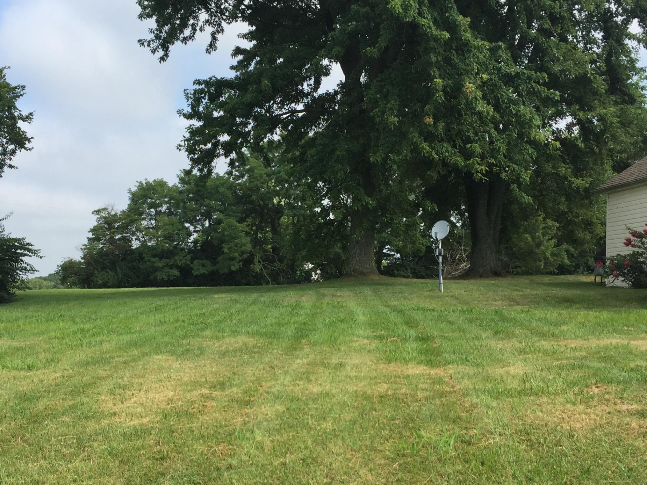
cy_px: 323
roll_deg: -1.1
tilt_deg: -2.5
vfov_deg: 30.7
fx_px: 878
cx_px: 282
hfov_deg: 40.4
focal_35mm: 47
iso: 32
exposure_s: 1/1582
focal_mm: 4.15
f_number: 2.2
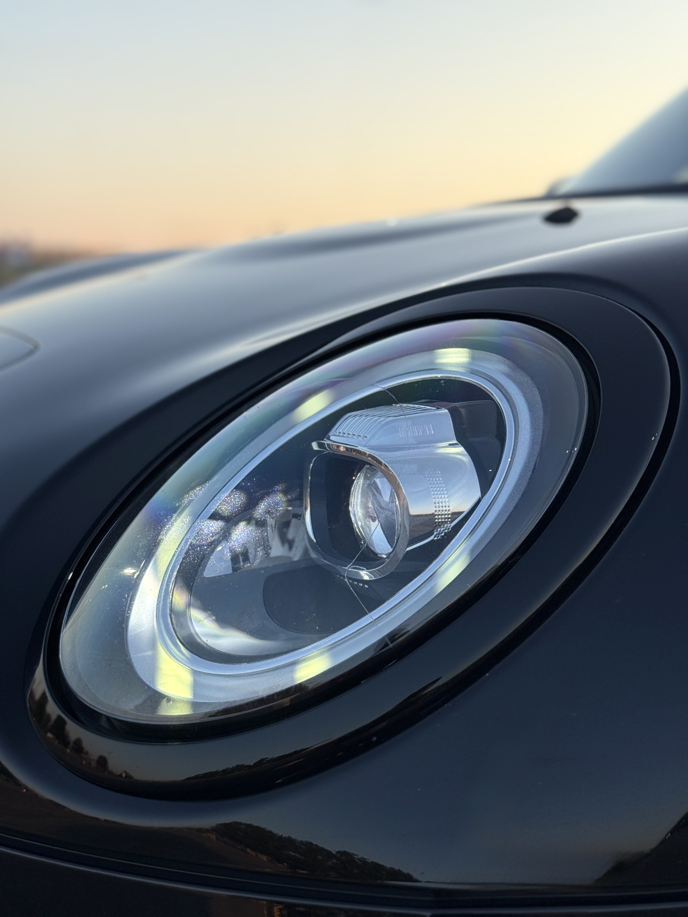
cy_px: 458
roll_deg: -1.0
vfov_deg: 39.7
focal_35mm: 48
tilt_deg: -6.3
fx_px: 1272
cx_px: 344
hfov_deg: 30.3
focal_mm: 6.76
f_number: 1.78
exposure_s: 1/987
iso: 64
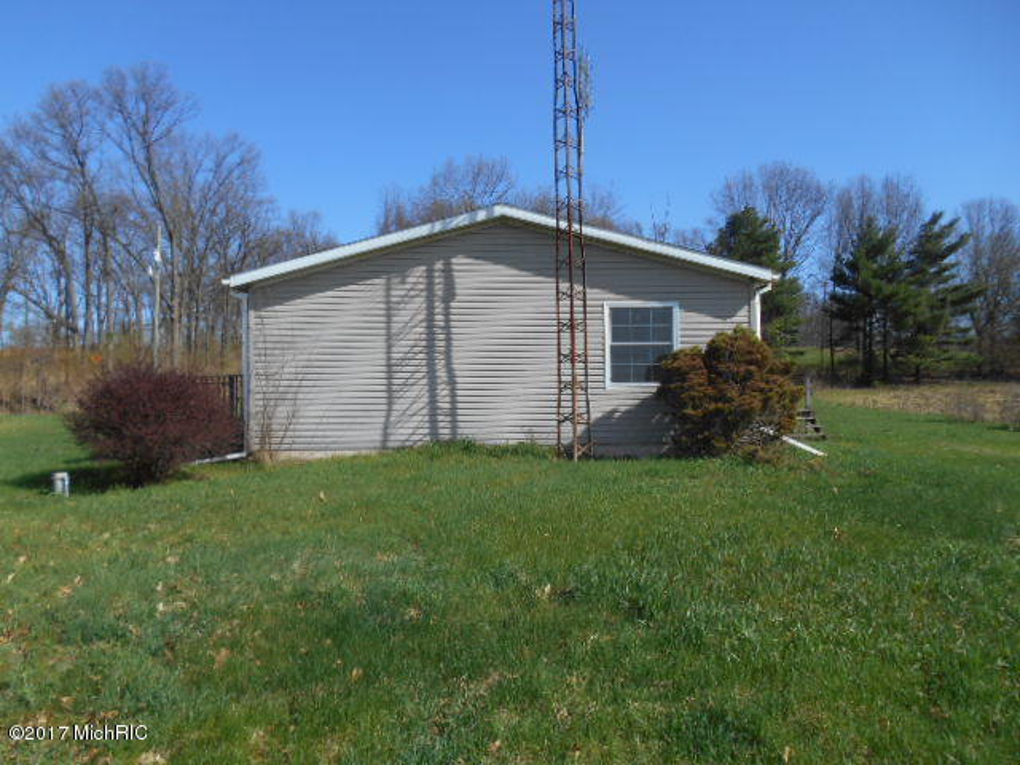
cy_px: 382
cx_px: 510
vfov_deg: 53.1
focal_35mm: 26
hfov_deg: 67.3
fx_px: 766
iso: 80
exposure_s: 1/800
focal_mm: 4.7
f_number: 3.4
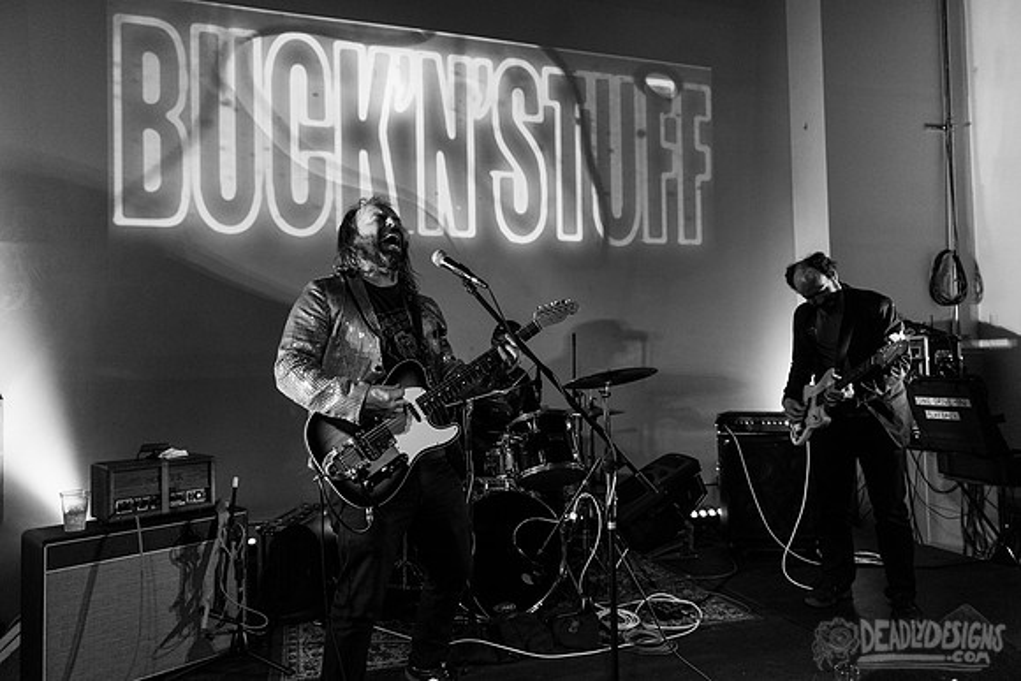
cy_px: 340
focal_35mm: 24
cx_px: 510
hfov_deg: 73.7
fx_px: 681
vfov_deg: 53.2
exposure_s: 1/100
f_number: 3.2
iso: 2000
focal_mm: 24
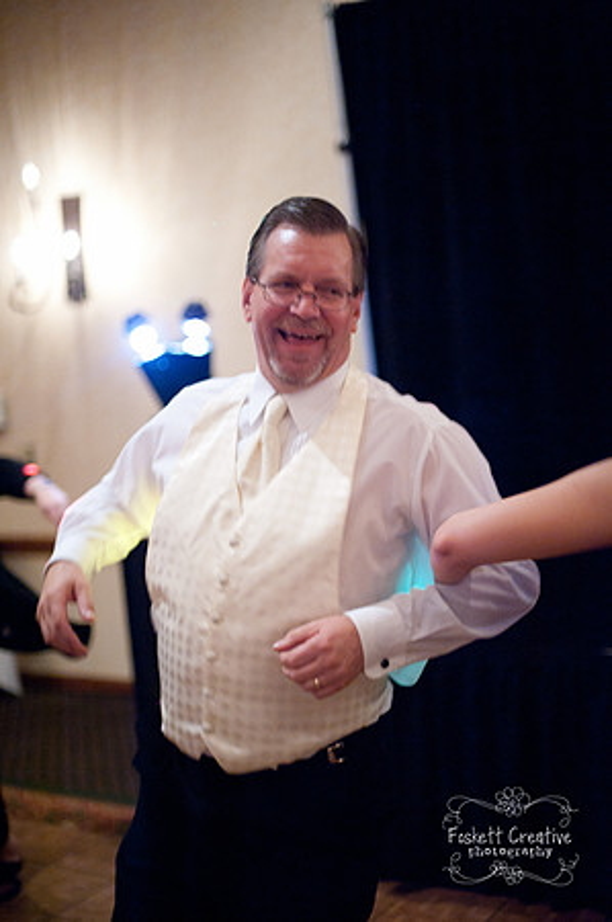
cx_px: 306
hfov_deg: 26.9
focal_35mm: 50
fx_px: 1278
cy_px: 461
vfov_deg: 39.6
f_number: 1.4
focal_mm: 50
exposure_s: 1/80
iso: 4000
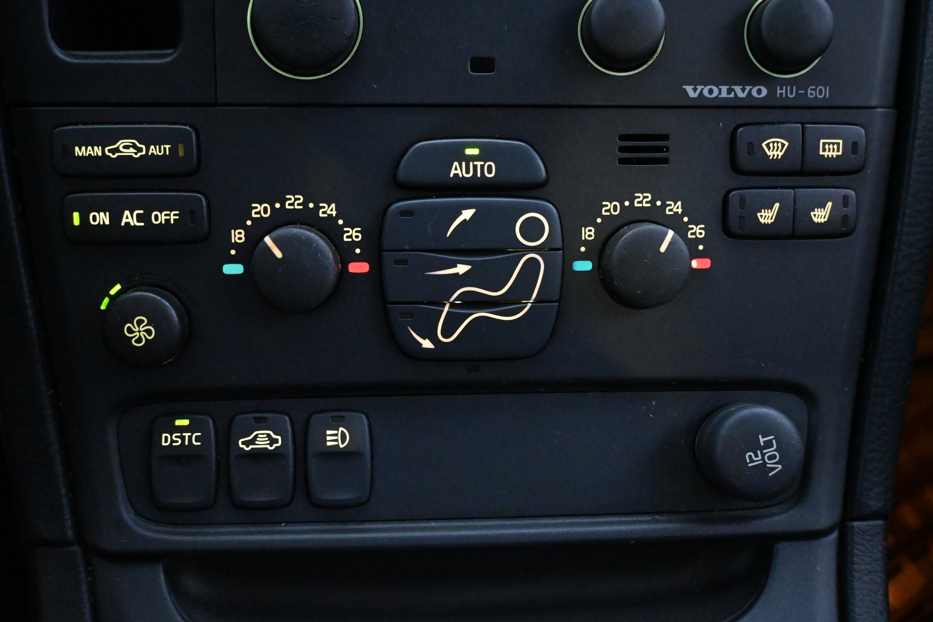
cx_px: 466
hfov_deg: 53.1
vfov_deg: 36.9
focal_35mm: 36
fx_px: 933
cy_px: 311
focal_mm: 24
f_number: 4.2
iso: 11400
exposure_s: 1/40
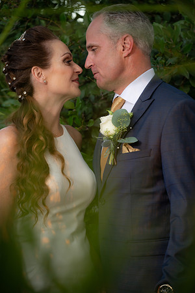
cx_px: 98
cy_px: 146
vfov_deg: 17.1
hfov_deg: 11.4
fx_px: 975
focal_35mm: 120
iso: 125
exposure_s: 1/60
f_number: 4
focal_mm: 120
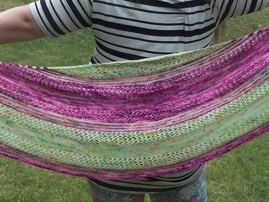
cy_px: 101
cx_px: 134
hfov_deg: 25.3
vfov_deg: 19.1
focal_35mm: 77
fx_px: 598
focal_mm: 13.7
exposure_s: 1/800
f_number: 5
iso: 200
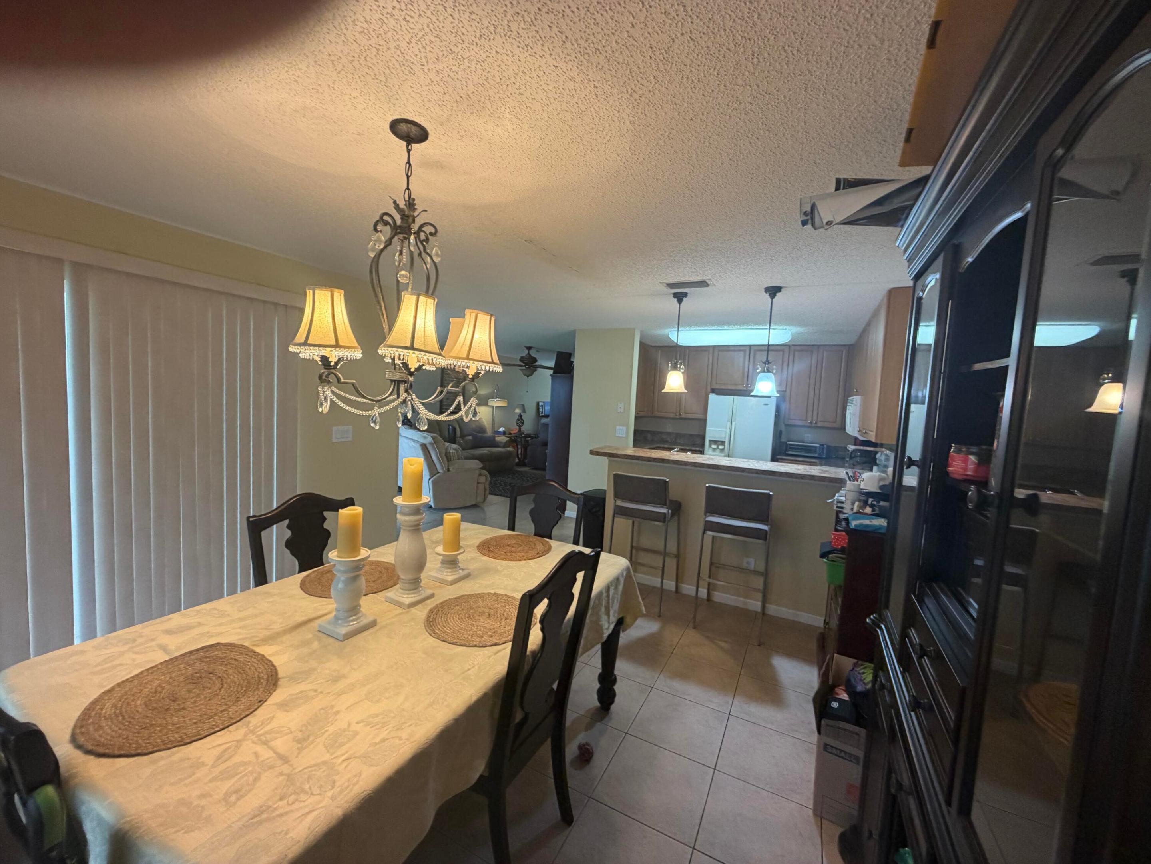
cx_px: 576
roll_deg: -3.8
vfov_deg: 85.7
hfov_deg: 102.1
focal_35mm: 14
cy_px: 432
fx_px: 466
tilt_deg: -6.6
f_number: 2.2
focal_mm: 2.22
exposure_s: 1/60
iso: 200
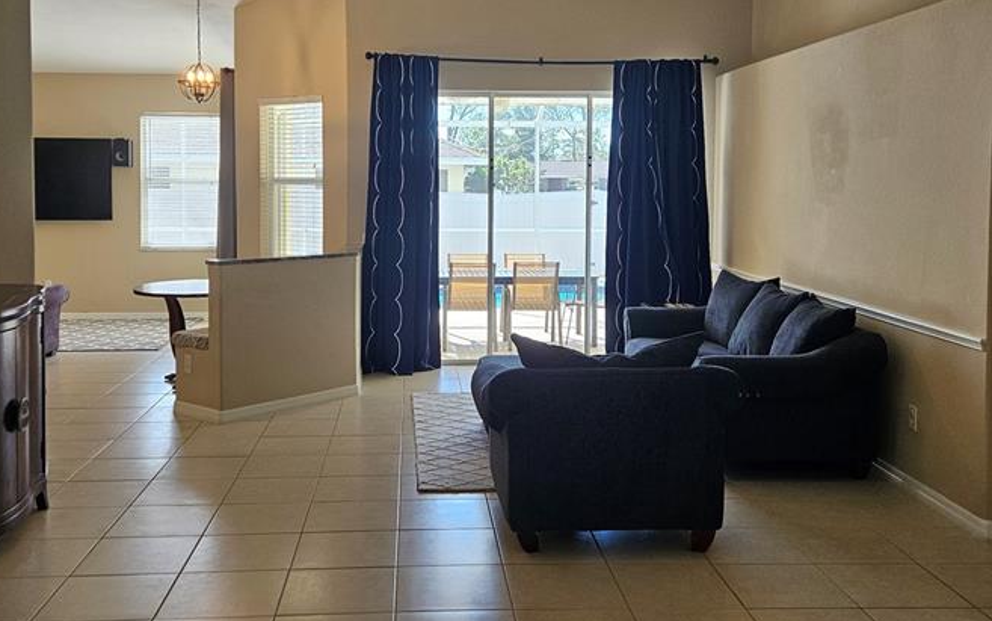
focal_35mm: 38
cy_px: 240
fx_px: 1028
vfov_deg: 33.5
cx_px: 462
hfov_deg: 51.5
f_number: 1.8
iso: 125
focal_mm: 5.4
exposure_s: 1/120
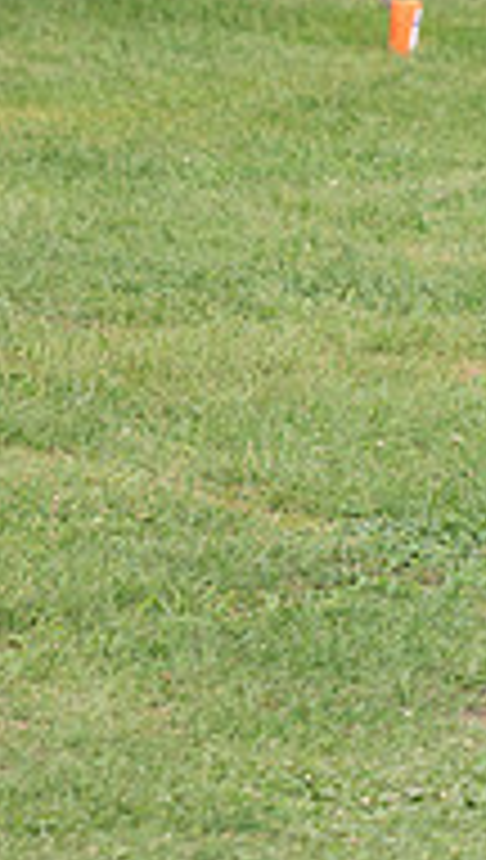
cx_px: -650
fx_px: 8192
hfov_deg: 3.4
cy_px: -59
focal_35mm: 359
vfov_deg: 6.0
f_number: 4.5
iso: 200
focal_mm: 97
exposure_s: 1/640
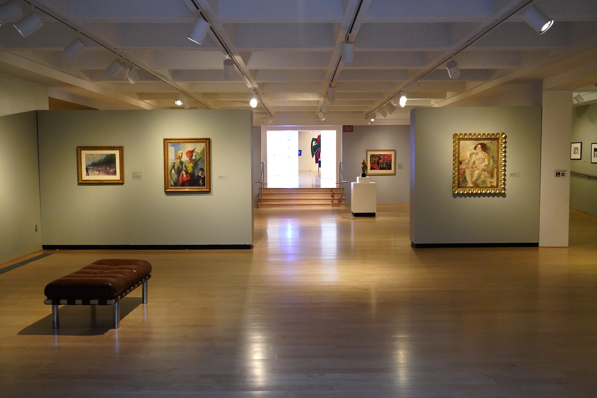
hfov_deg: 57.2
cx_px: 298
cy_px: 199
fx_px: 547
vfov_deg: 40.0
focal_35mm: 33
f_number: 6.3
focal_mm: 33
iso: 6400
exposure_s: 1/100
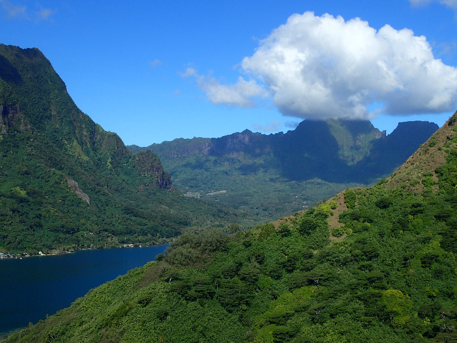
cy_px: 172
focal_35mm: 46
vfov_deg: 31.5
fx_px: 607
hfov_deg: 41.2
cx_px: 228
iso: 100
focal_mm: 8.41
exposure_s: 1/800
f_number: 4.5
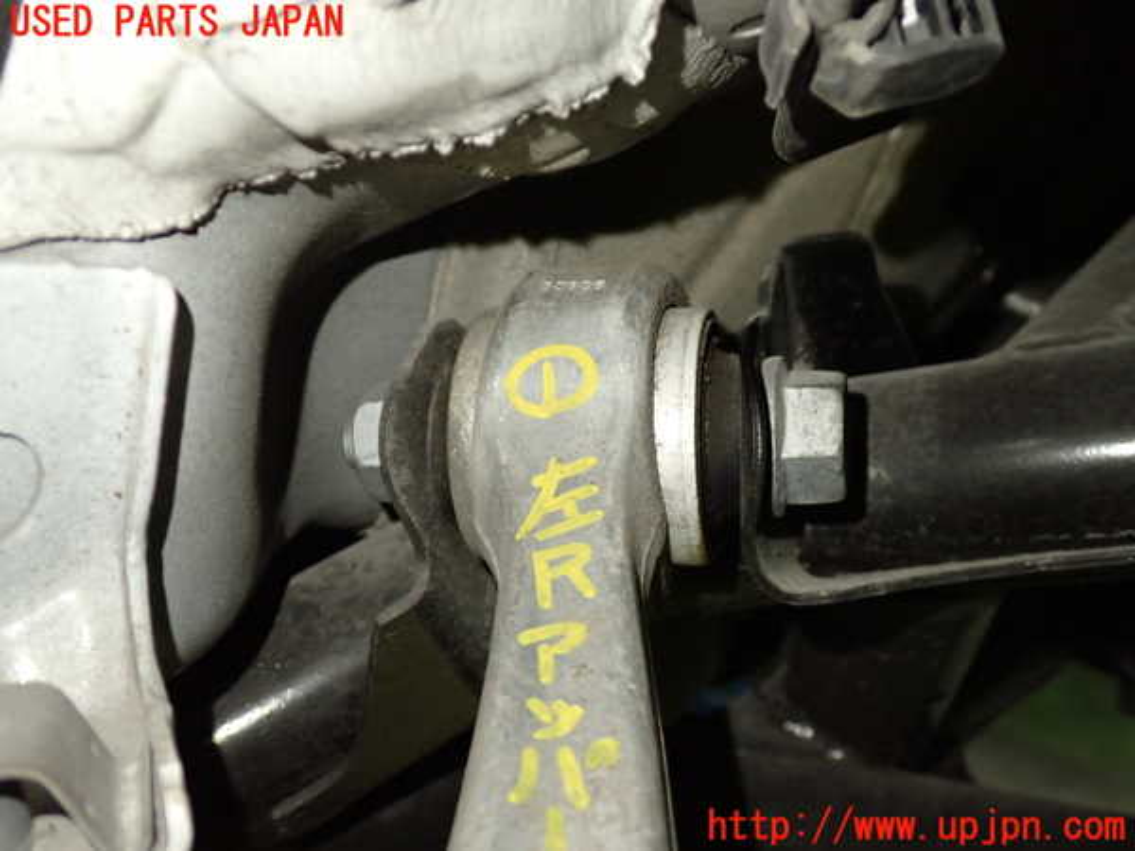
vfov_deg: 37.7
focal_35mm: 38
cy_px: 426
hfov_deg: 49.0
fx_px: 1246
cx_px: 568
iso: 640
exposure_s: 1/40
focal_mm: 6.83
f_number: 2.7
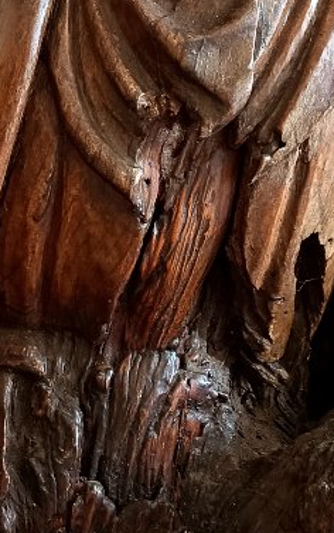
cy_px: 223
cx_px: -52
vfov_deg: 25.5
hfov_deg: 15.6
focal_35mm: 81
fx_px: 1178
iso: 936
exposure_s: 1/20
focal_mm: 5.24
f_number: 1.7
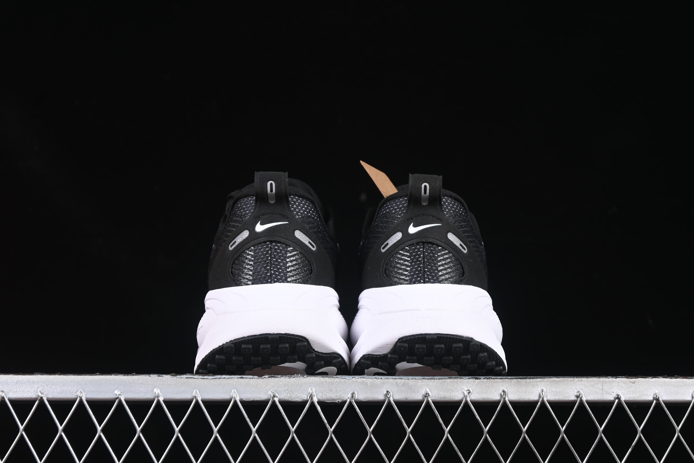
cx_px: 347
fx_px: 1446
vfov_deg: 18.2
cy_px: 232
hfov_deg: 27.0
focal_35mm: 75
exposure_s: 1/60
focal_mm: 50
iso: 160
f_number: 6.3
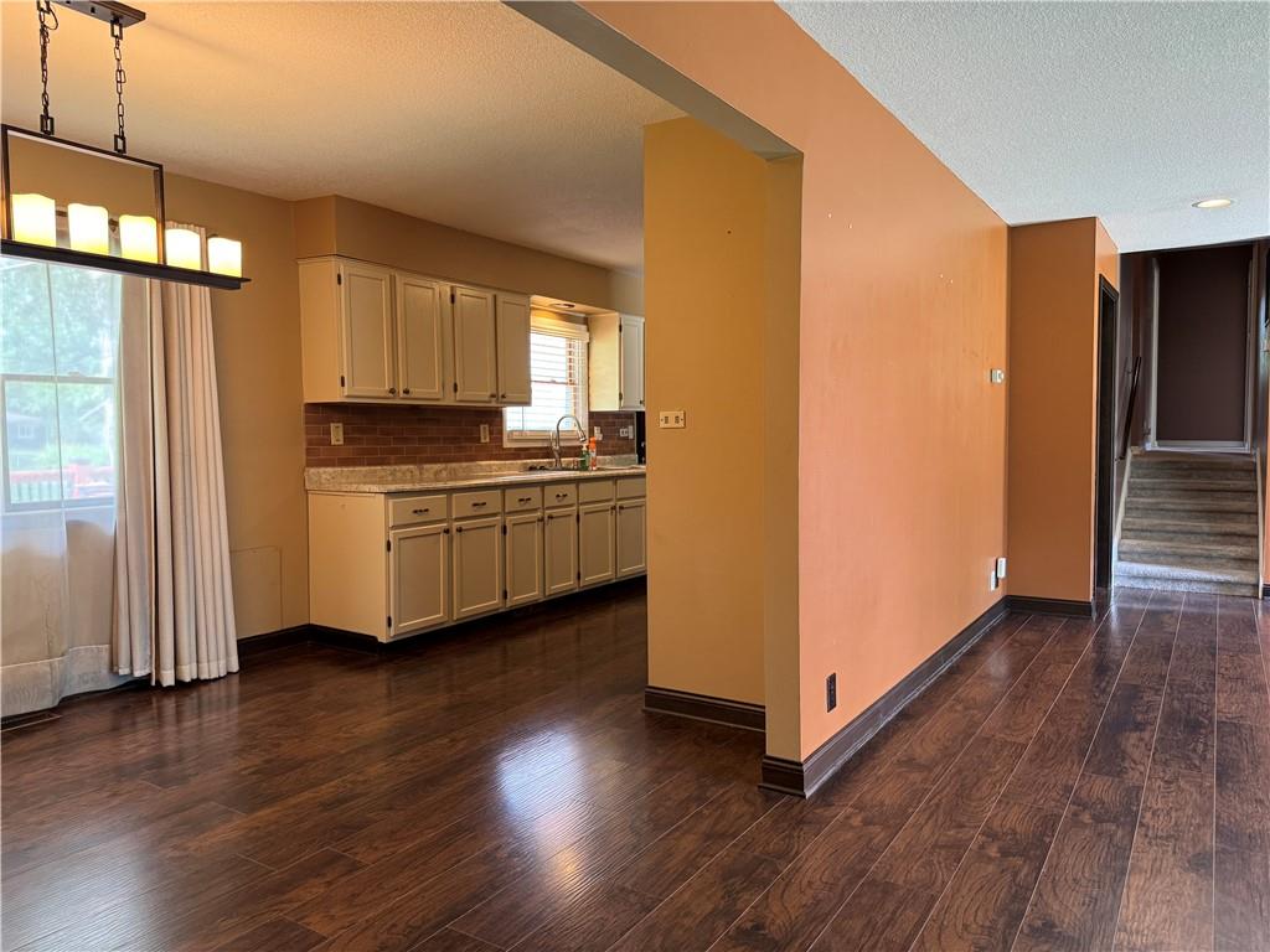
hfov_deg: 71.6
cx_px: 635
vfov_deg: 56.8
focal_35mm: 24
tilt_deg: -4.3
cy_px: 476
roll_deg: +0.5
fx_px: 881
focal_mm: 6.76
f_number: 1.78
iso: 250
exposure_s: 1/60
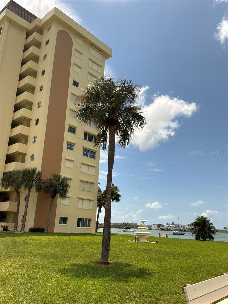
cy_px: 152
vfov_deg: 63.4
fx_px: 246
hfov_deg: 49.7
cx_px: 114
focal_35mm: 28
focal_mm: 3
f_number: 1.8
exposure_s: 1/3322
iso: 25
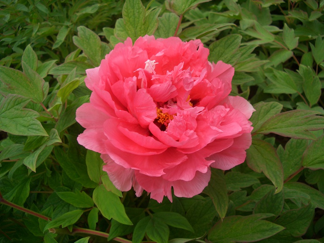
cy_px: 122
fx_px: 328
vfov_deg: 40.7
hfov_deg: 52.6
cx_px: 162
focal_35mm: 35
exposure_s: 1/200
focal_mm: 5.8
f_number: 2.6
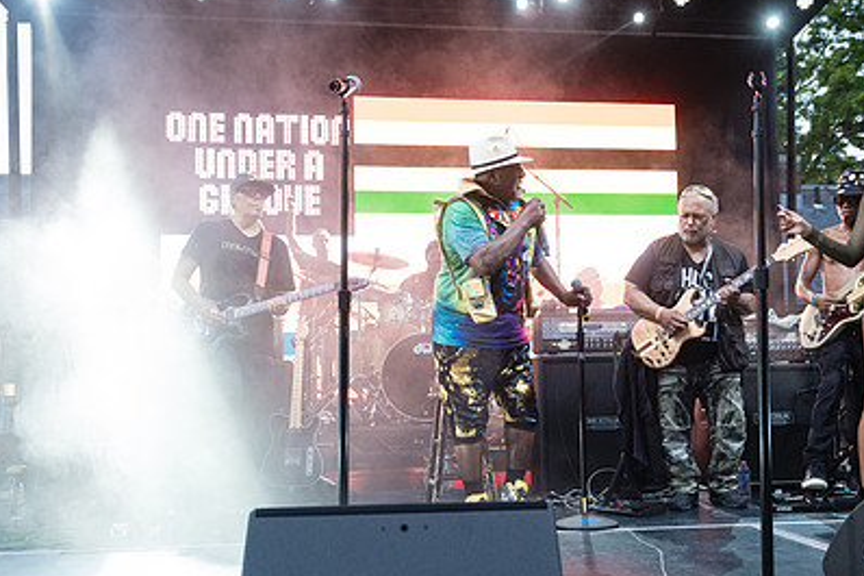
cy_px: 353
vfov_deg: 37.6
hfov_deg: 54.1
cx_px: 517
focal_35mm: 35
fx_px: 840
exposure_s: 1/250
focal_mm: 24
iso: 3200
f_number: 3.5
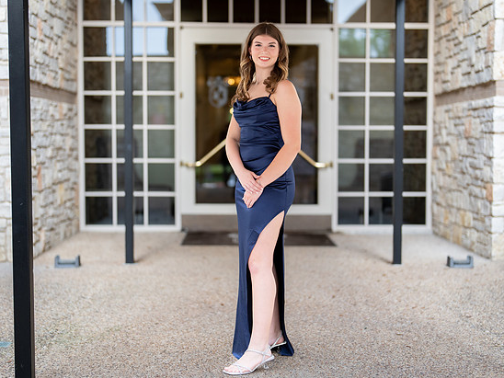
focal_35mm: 57
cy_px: 188
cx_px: 259
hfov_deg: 33.8
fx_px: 830
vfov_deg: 25.7
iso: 500
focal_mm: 50
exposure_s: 1/400
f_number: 1.2
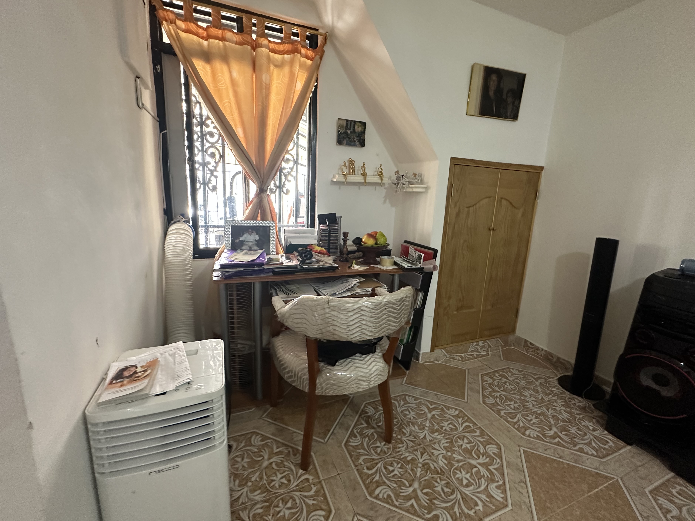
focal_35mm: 15
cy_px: 256
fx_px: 301
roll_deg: -2.5
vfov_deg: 81.7
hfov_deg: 98.2
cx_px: 343
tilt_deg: -8.7
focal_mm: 2.22
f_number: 2.2
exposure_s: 1/60
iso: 500
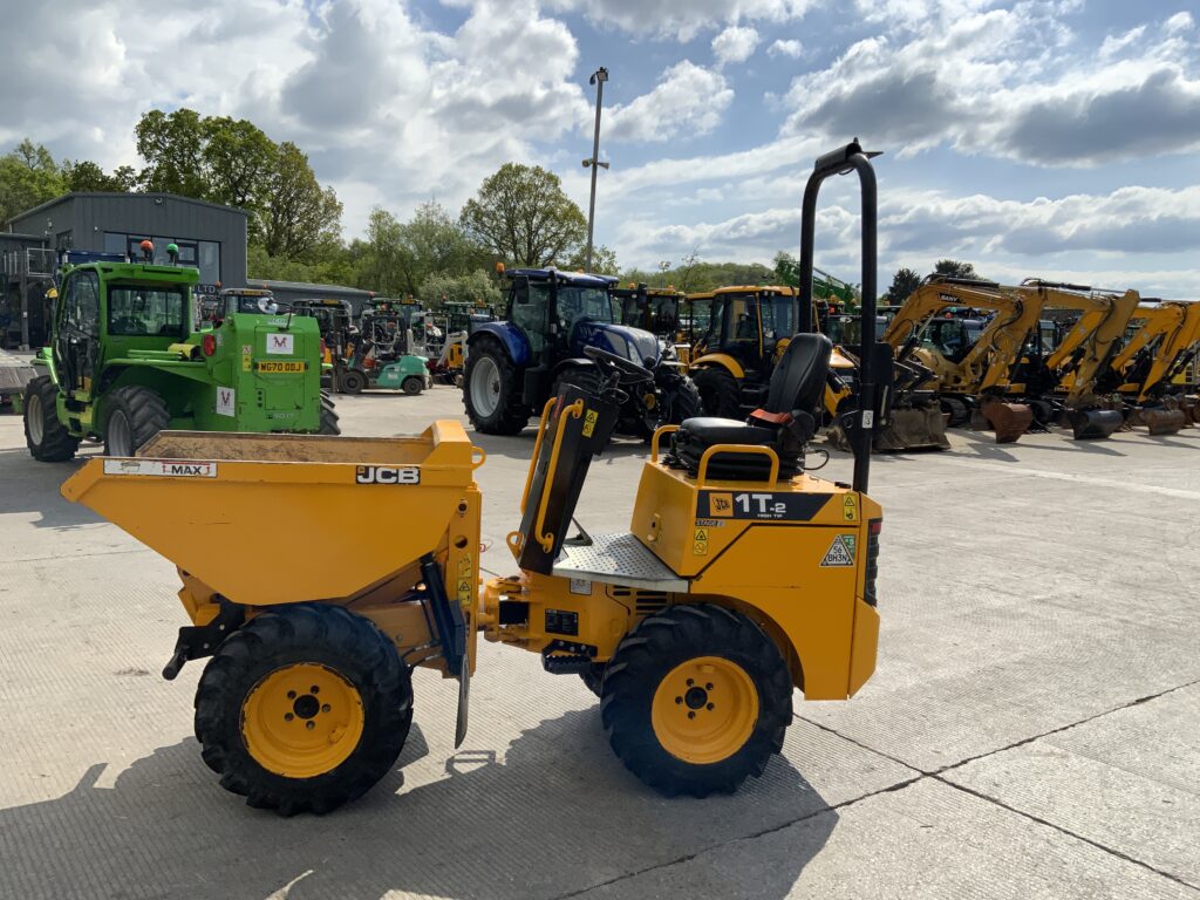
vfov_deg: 48.2
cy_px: 450
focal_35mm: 29
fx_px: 1005
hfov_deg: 61.7
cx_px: 600
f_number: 1.8
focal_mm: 3
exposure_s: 1/3322
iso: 16
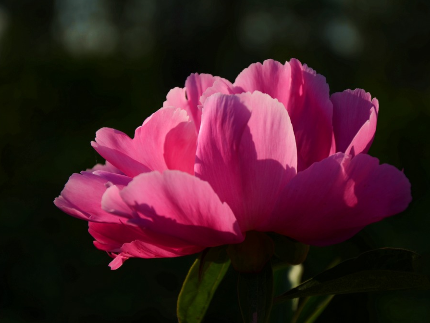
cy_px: 161
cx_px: 233
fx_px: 1535
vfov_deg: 12.0
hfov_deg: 15.9
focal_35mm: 124
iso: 100
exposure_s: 1/1000
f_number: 5.3
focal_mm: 75
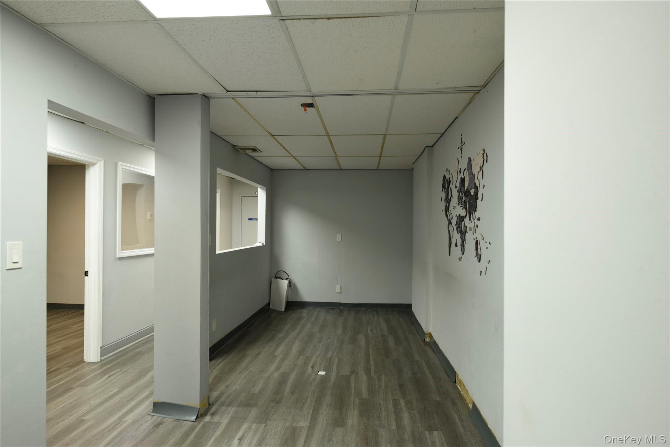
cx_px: 335
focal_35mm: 20
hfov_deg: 84.0
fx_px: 372
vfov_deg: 61.9
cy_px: 224
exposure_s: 1/4
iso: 100
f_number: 7.1
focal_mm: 20
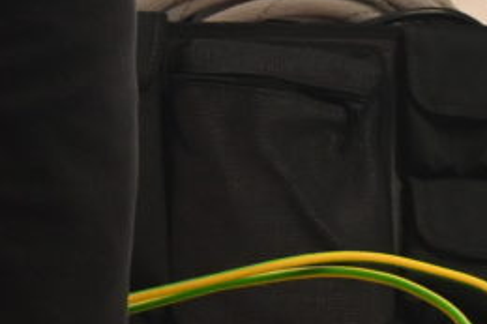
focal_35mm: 372
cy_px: -329
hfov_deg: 5.4
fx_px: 5029
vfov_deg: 3.7
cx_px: -704
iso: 1100
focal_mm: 31.5
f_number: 5
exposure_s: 1/50
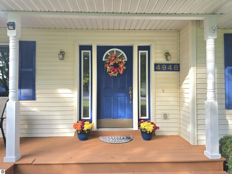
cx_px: 116
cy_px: 87
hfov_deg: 73.9
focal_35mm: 23
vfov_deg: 58.9
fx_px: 154
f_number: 1.7
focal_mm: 6.3
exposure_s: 1/182
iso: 25
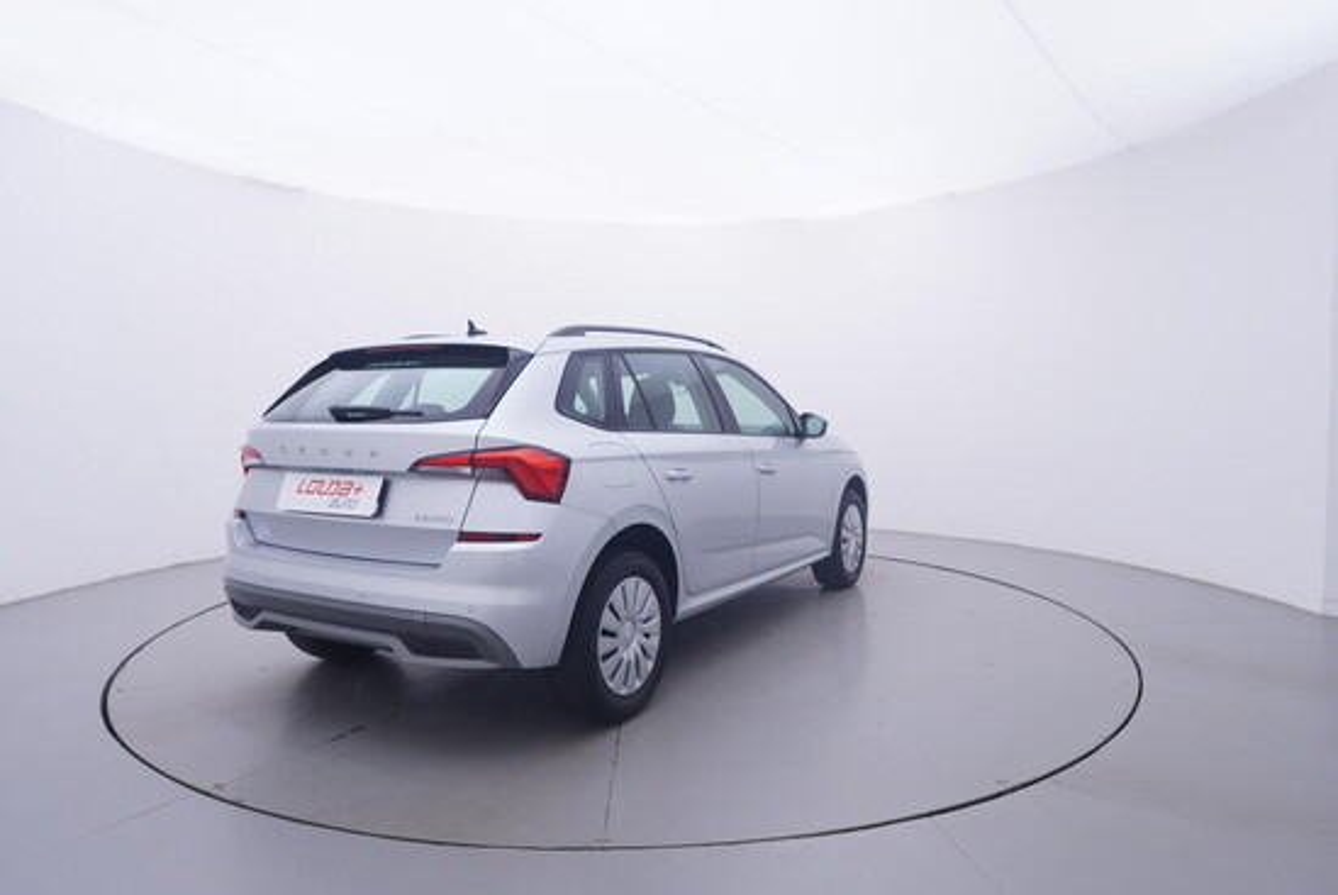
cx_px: 669
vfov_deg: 56.2
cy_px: 448
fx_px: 837
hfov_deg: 77.3
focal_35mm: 22
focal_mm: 15
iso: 200
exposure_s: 1/80
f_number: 5
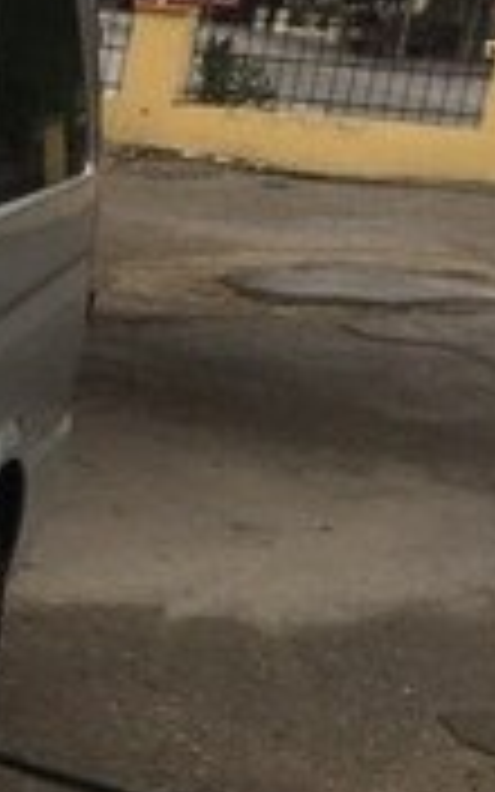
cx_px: -558
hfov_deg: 10.3
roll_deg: -4.4
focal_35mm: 115
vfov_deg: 17.4
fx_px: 2482
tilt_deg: -18.6
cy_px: 898
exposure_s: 1/342
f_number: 2.2
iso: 32
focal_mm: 4.15
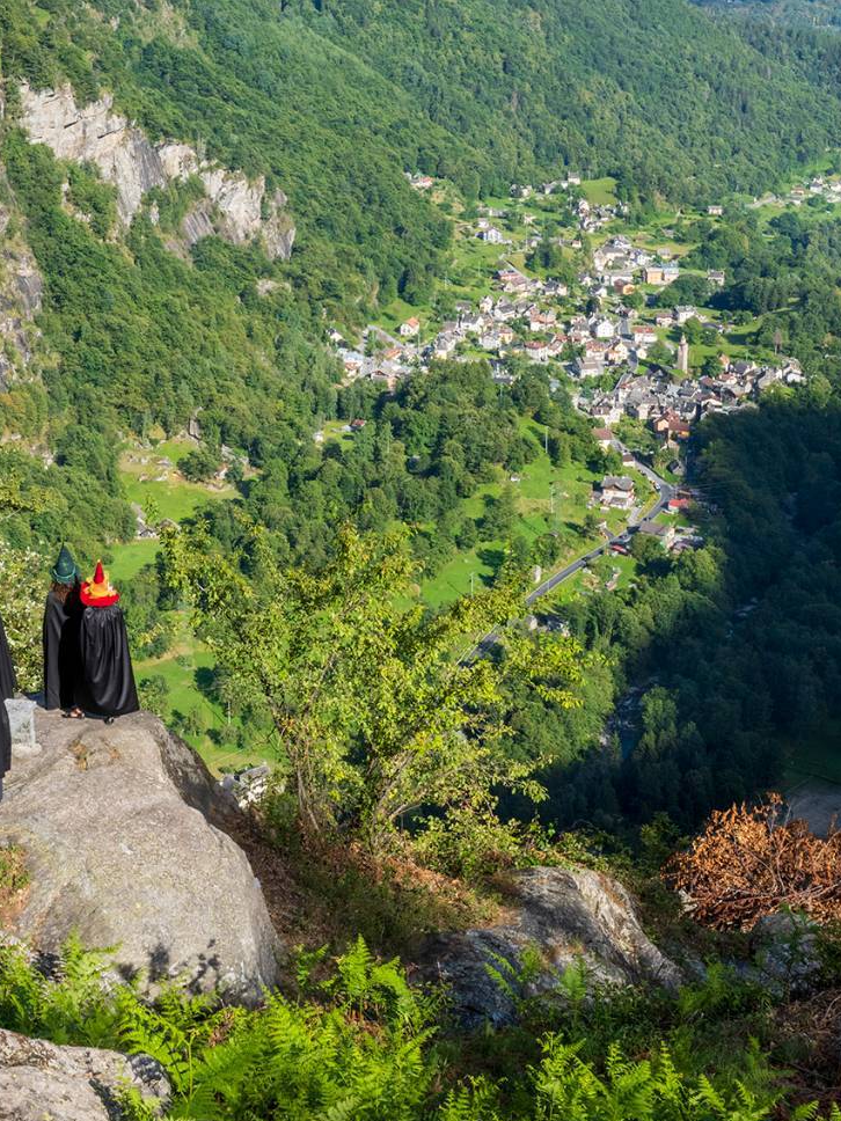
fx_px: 1879
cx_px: 290
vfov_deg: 32.5
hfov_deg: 25.1
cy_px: 258
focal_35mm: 58
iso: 800
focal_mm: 38
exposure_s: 1/100
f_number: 20
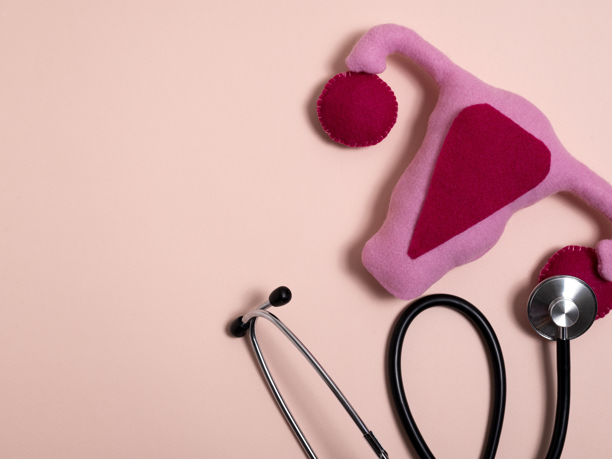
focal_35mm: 55
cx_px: 319
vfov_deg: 26.6
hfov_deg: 34.9
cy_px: 229
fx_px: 972
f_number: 10
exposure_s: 1/125
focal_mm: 50
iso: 100
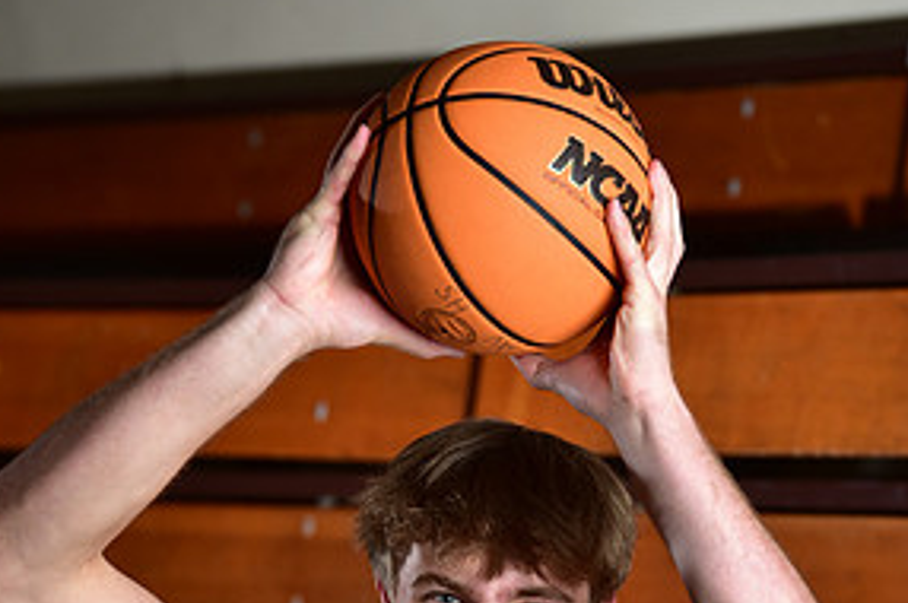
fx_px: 8188
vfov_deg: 4.2
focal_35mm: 325
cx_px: 465
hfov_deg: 6.3
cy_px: 774
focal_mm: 160
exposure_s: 1/250
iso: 250
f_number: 5
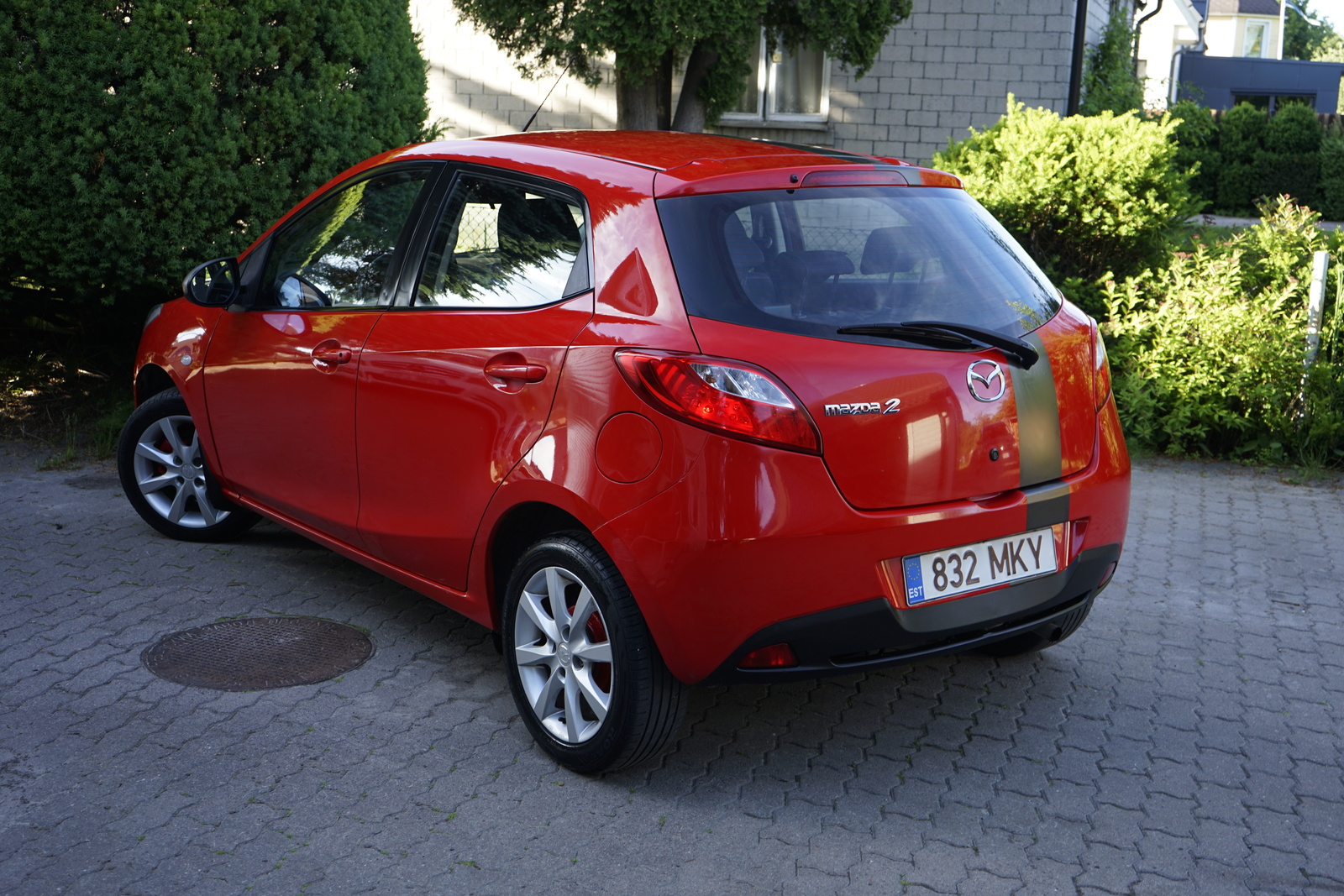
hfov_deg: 47.4
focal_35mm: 41
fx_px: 1531
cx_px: 672
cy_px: 448
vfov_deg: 32.6
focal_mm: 41
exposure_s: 1/50
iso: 100
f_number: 5.6
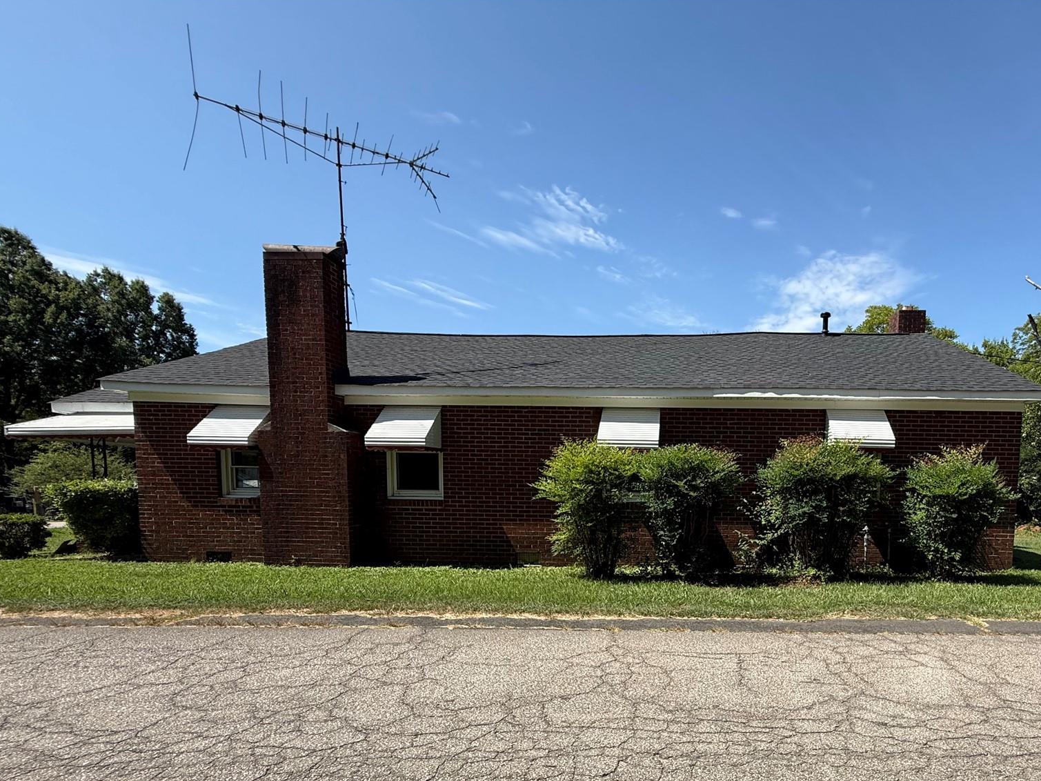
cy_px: 524
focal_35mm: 19
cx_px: 690
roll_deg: -1.2
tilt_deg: -4.3
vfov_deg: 66.7
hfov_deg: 81.9
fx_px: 571
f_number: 2.2
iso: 50
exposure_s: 1/1368
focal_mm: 2.22
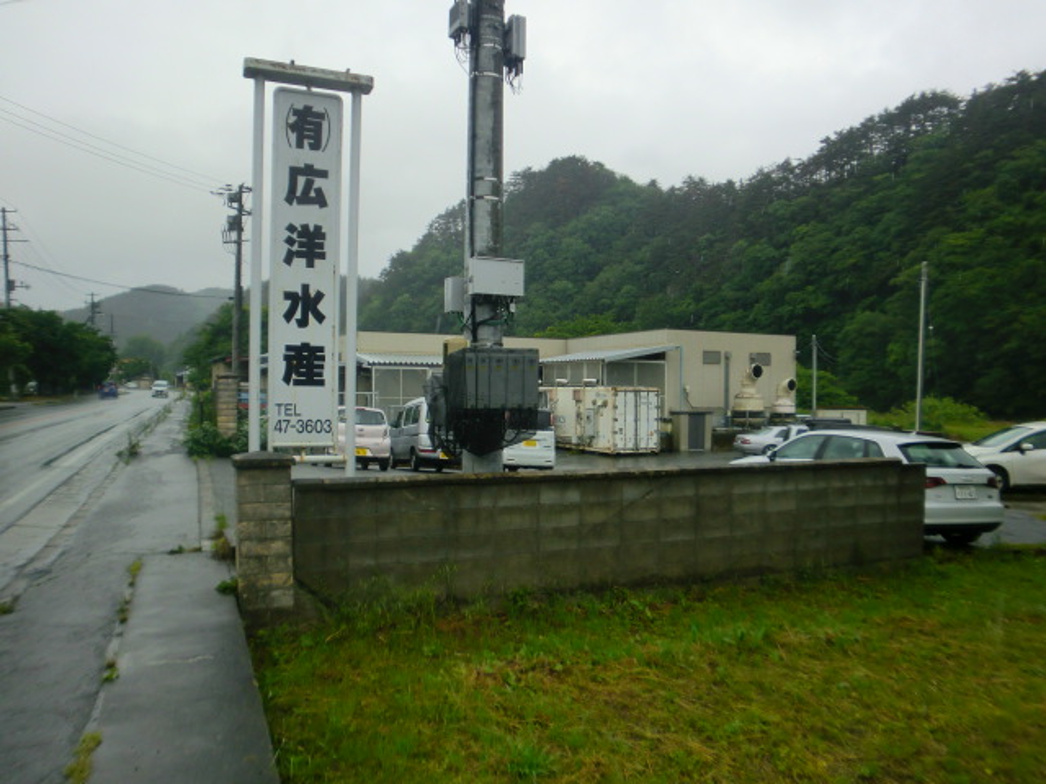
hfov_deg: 67.3
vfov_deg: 53.1
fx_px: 786
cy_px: 392
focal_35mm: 26
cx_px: 523
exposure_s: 1/500
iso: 64
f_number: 2.6
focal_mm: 4.65
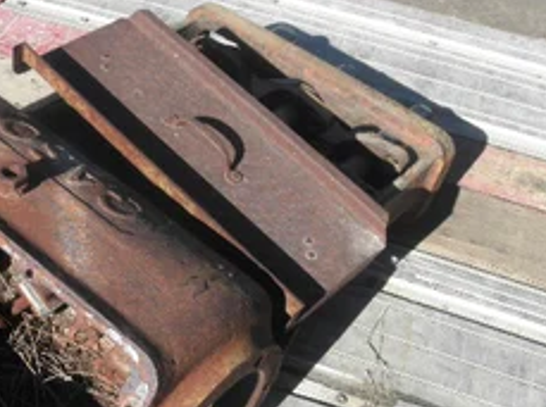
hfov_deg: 37.8
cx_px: 126
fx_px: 772
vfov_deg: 29.4
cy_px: 274
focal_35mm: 49
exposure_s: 1/80
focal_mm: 5
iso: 64
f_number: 8.5
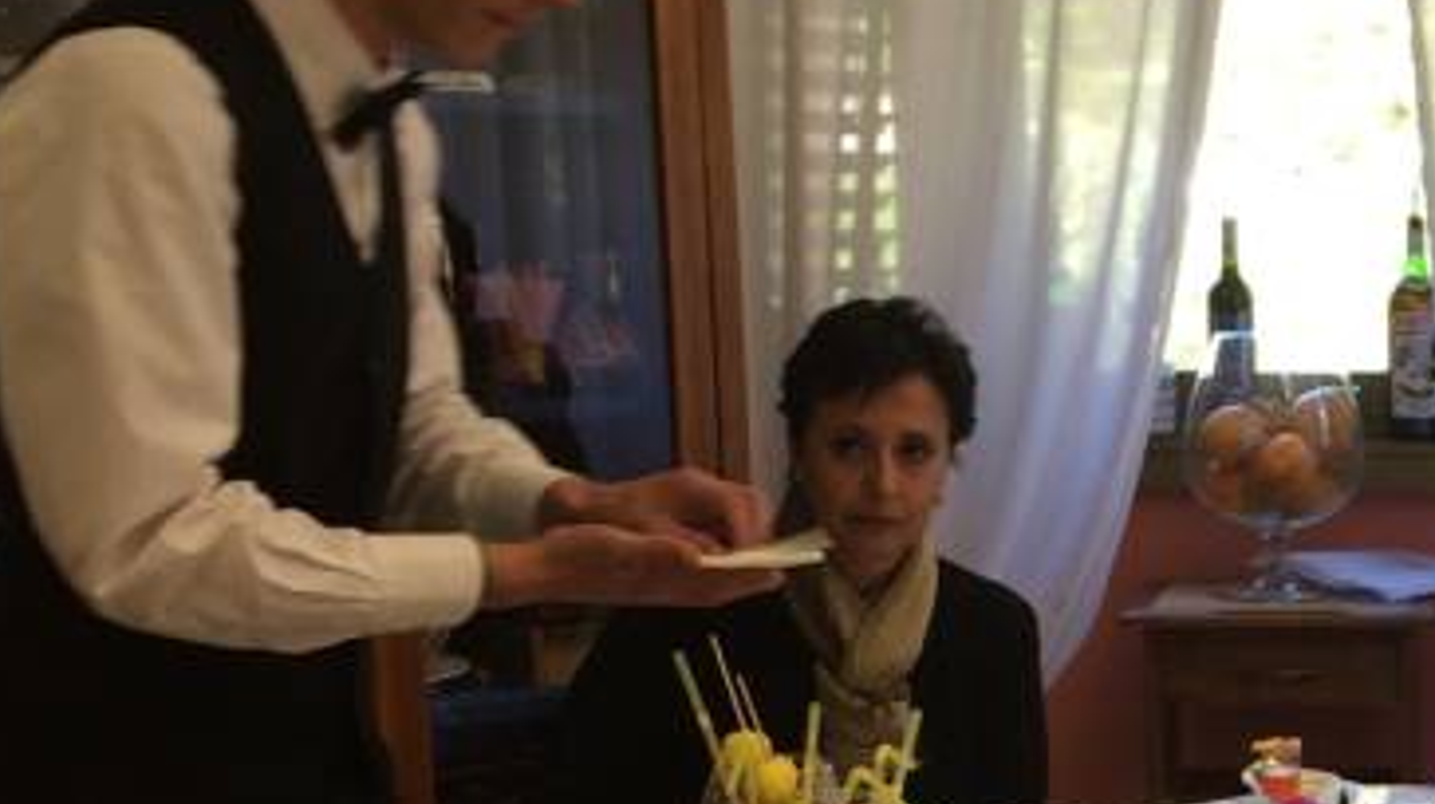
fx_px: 3384
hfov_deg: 22.3
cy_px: 891
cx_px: 1679
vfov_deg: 13.3
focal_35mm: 89
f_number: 2.2
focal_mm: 4.15
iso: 32
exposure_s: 1/33
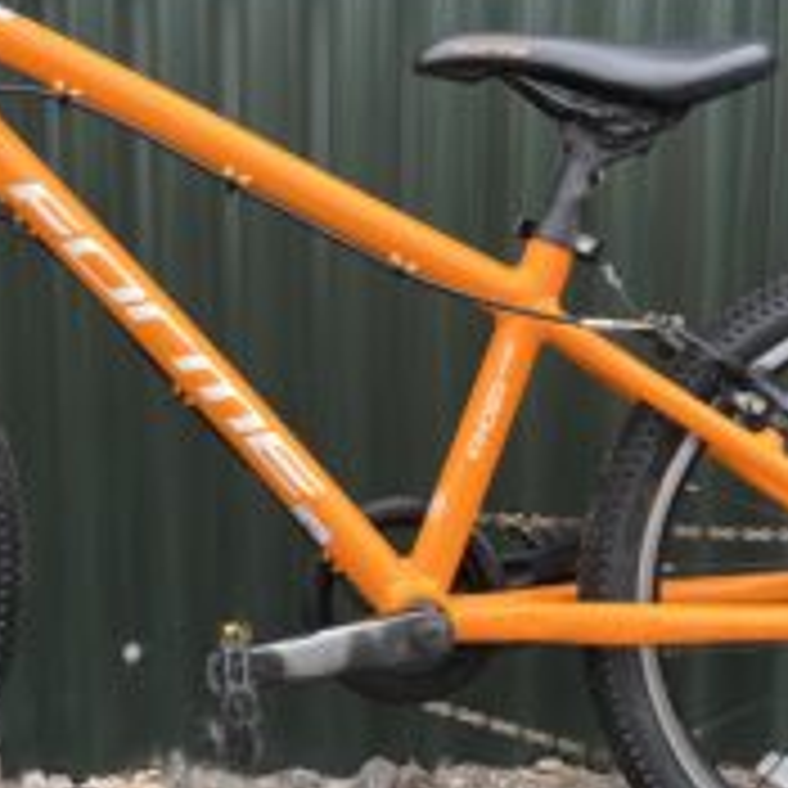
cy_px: 387
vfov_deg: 27.3
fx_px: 1623
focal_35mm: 63
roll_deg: +1.8
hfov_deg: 27.2
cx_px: 288
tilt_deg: -9.3
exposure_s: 1/457
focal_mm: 5.1
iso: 50
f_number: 1.6
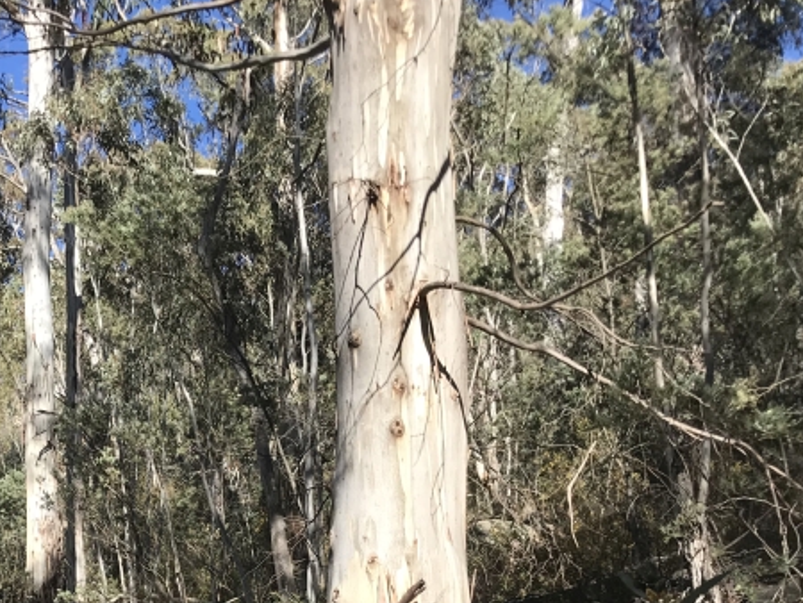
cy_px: 582
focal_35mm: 56
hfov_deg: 33.1
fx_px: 1300
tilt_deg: +10.9
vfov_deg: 25.0
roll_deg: -2.2
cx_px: 136
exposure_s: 1/929
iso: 20
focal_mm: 3.99
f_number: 1.8
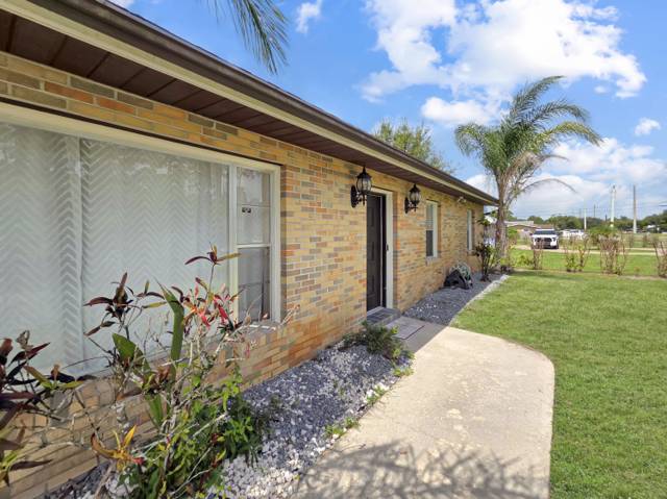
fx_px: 250
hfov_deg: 106.2
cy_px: 250
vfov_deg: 89.8
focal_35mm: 13
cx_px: 334
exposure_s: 1/1899
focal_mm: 2.2
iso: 50
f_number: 2.2
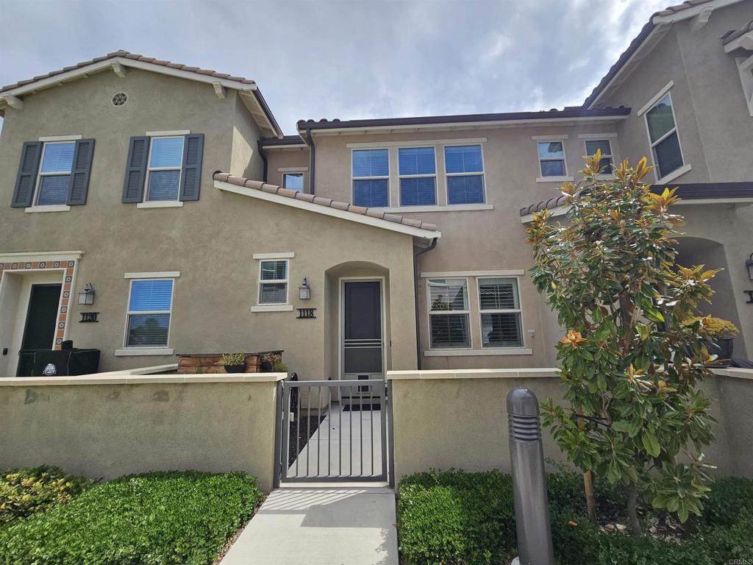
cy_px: 282
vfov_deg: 89.9
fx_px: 283
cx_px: 376
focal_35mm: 13
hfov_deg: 106.2
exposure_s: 1/2271
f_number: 2.2
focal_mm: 2.2
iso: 50
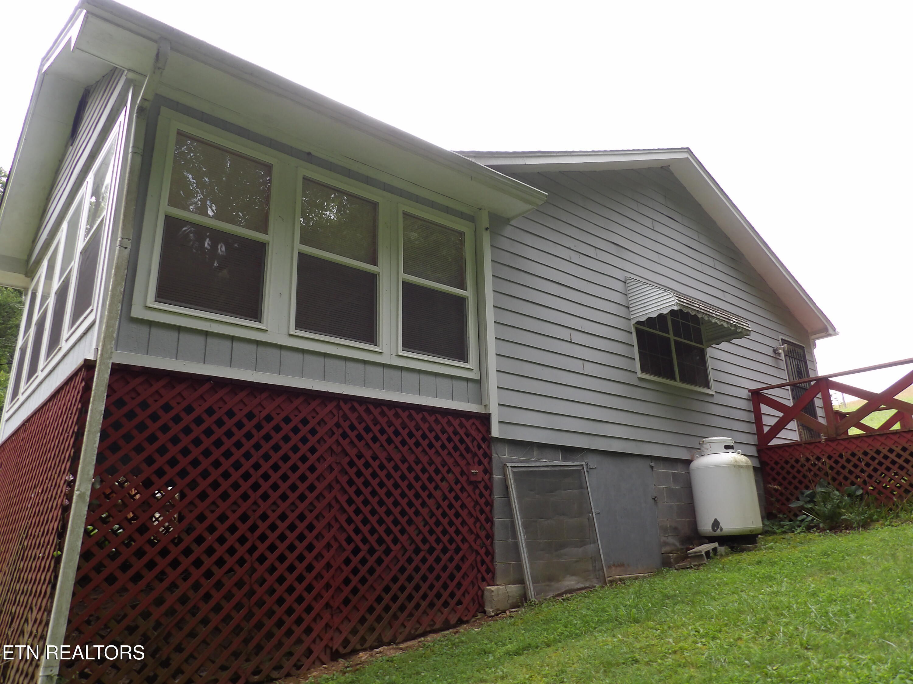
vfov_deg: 56.8
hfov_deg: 71.6
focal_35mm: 24
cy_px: 342
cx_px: 456
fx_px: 633
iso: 100
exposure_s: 1/189
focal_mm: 4.3
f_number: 3.2
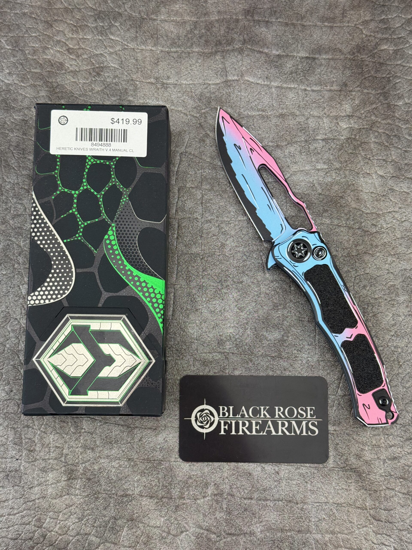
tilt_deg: -82.1
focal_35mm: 48
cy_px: 275
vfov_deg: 39.7
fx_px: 762
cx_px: 206
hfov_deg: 30.3
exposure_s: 1/200
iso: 50
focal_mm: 6.76
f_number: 1.78
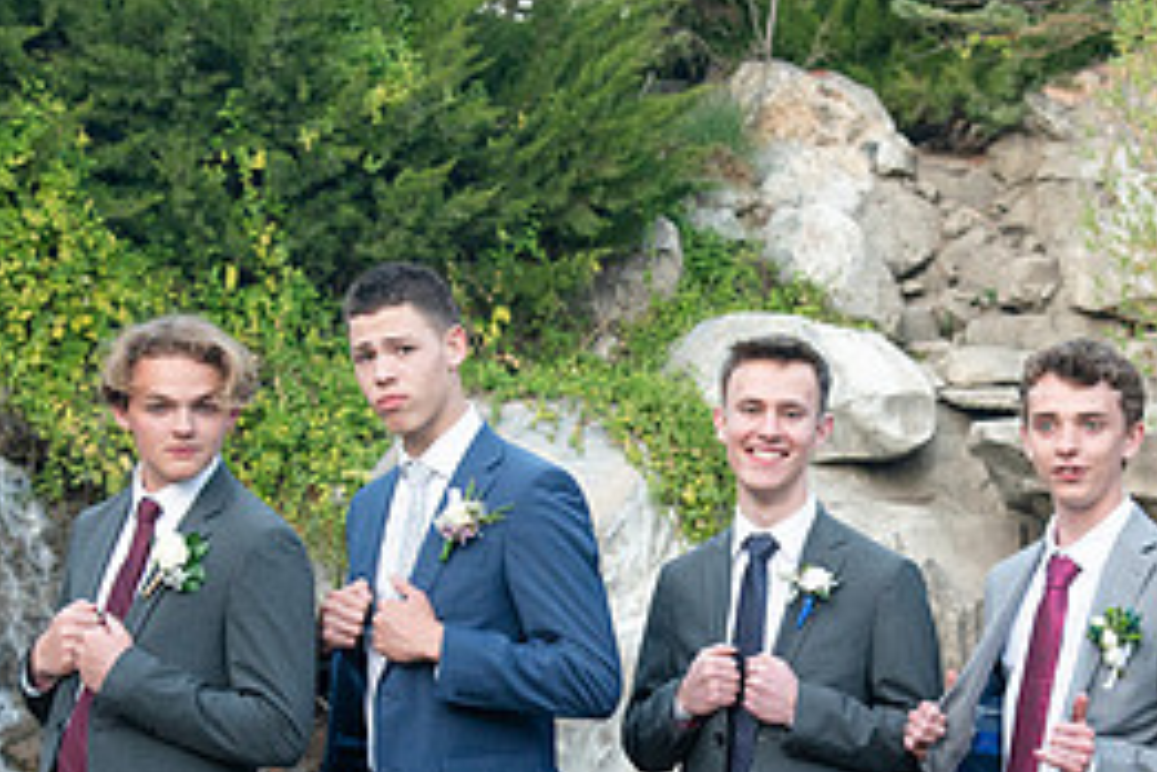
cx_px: 669
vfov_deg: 12.2
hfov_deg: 18.4
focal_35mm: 111
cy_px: 703
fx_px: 3567
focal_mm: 50
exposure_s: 1/125
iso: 800
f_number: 5.6
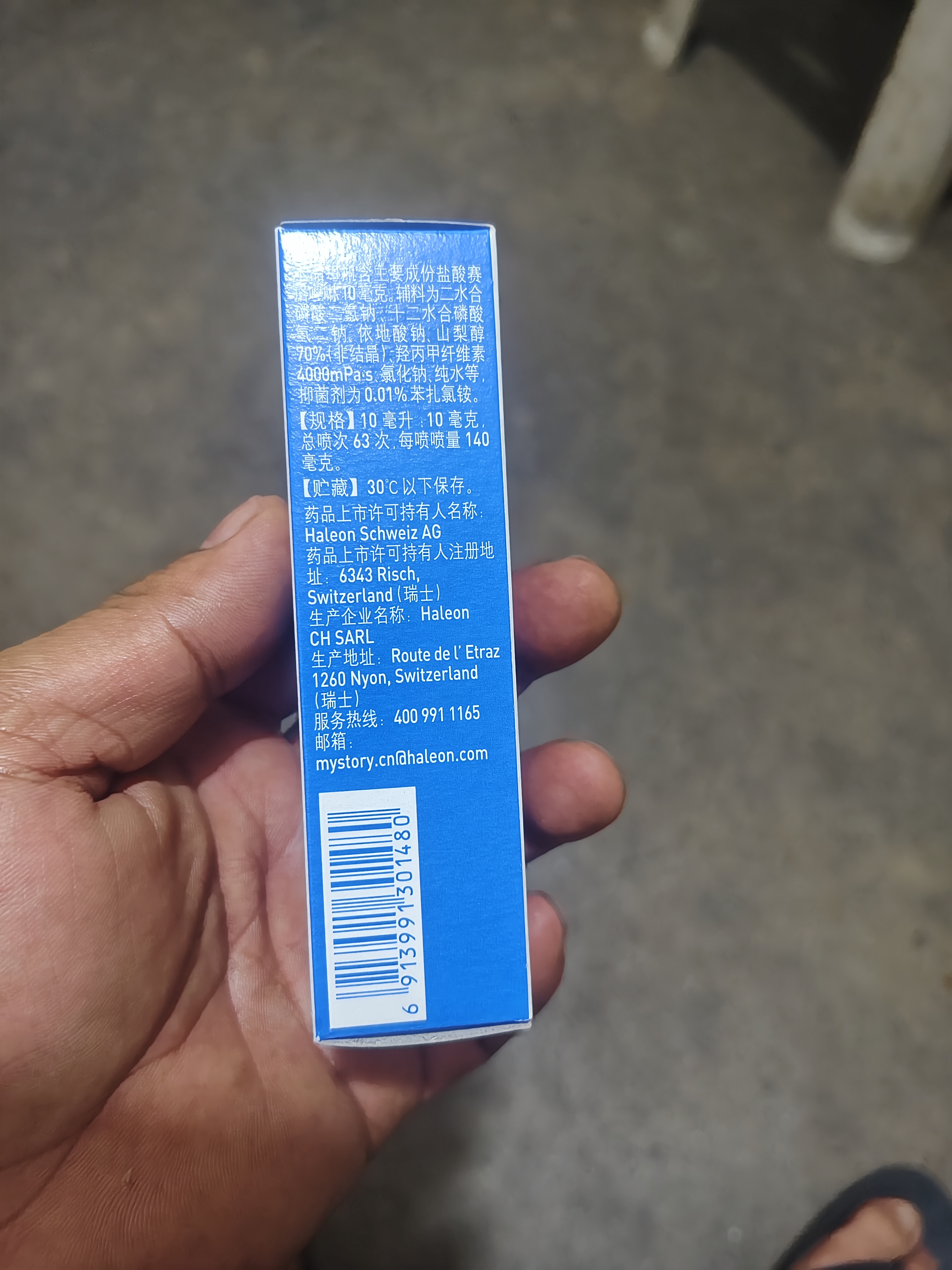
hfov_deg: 58.9
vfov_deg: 73.9
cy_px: 635
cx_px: 476
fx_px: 843
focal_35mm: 23
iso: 703
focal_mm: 5.56
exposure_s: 1/50
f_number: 1.88
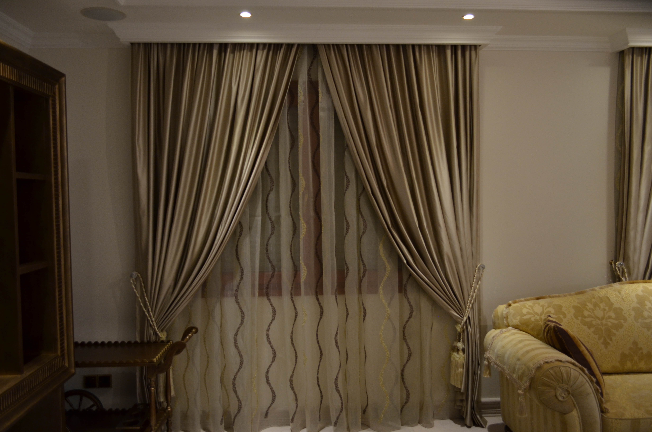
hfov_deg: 62.0
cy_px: 216
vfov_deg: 43.4
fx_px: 542
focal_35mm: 30
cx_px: 326
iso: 500
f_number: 3.8
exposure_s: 1/20
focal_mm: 20
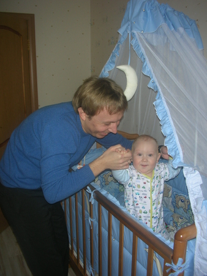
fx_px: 279
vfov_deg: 52.6
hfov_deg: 40.7
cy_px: 138
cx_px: 104
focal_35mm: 35
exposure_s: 1/60.1
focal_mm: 5.8
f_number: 3
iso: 55
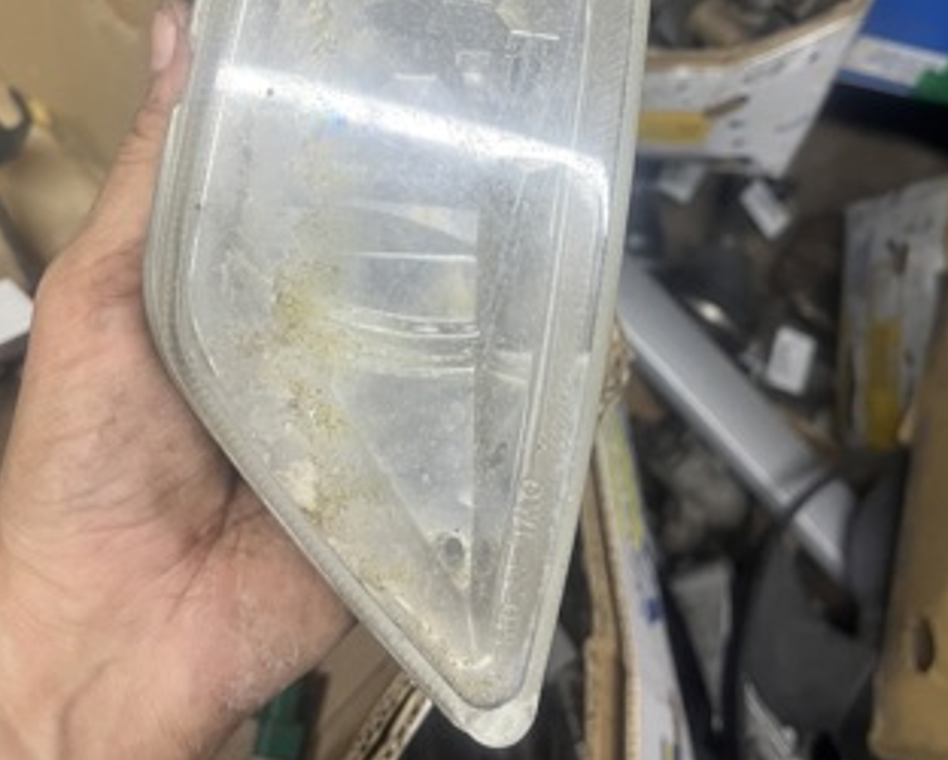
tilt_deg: -62.8
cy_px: 161
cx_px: 465
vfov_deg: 37.0
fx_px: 1095
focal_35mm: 39
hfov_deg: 46.8
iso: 125
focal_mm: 5.1
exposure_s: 1/72
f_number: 1.6
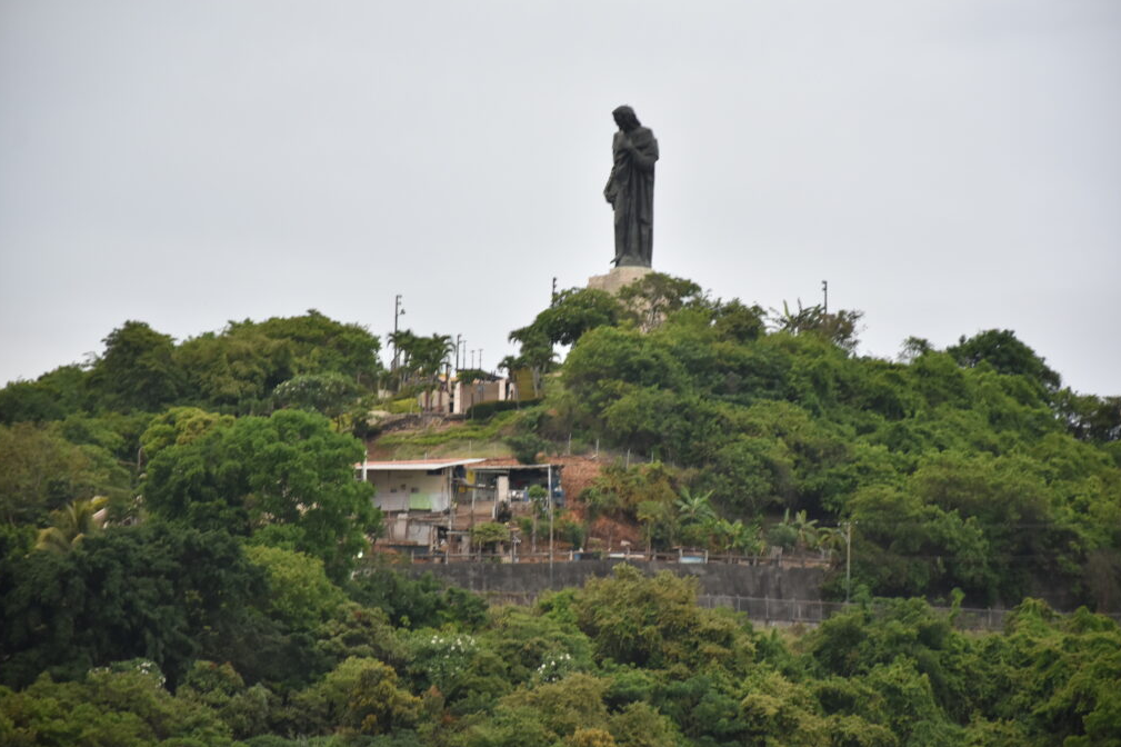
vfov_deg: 6.9
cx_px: 557
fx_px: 6163
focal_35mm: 198
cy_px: 374
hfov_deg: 10.4
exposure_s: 1/200
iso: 640
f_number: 5.6
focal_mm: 130
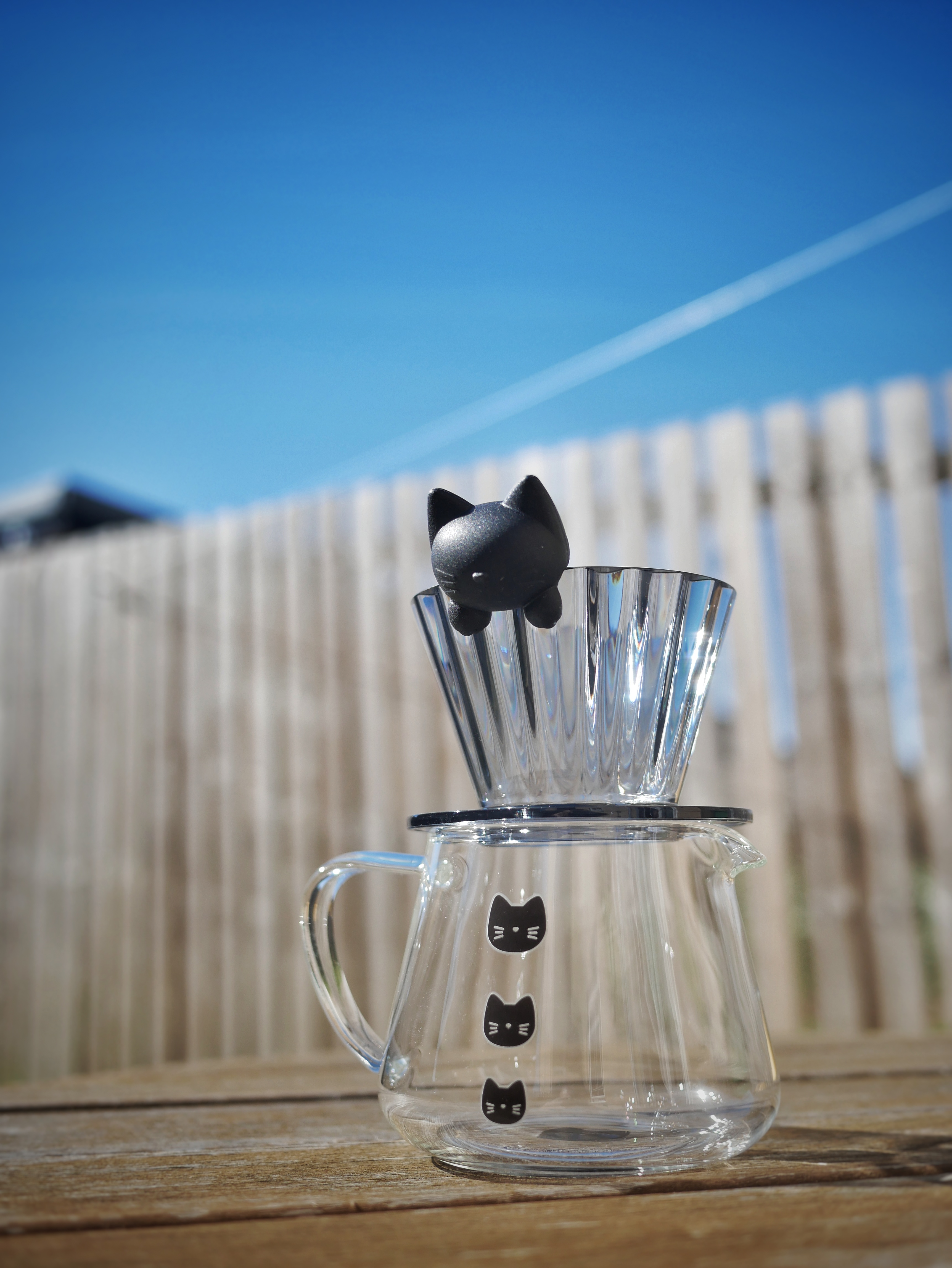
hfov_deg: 36.0
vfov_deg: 46.8
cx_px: 476
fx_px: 1466
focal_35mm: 40
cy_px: 634
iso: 200
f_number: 2.2
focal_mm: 20
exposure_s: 1/4000
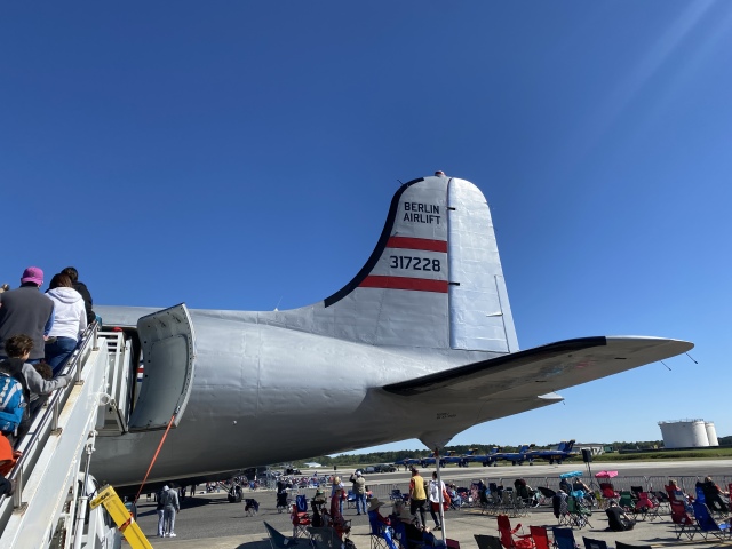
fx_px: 550
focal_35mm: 26
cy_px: 274
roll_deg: +3.2
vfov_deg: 53.1
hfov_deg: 67.3
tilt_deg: +17.5
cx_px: 366
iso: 32
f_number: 1.8
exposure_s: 1/3610
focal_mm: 4.25
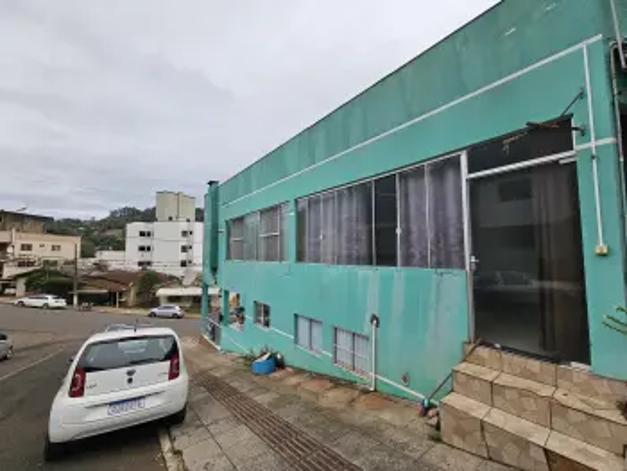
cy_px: 236
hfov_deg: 106.1
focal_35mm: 13
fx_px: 236
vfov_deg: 90.0
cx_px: 314
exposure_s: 1/1000
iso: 80
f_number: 2.2
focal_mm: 2.2
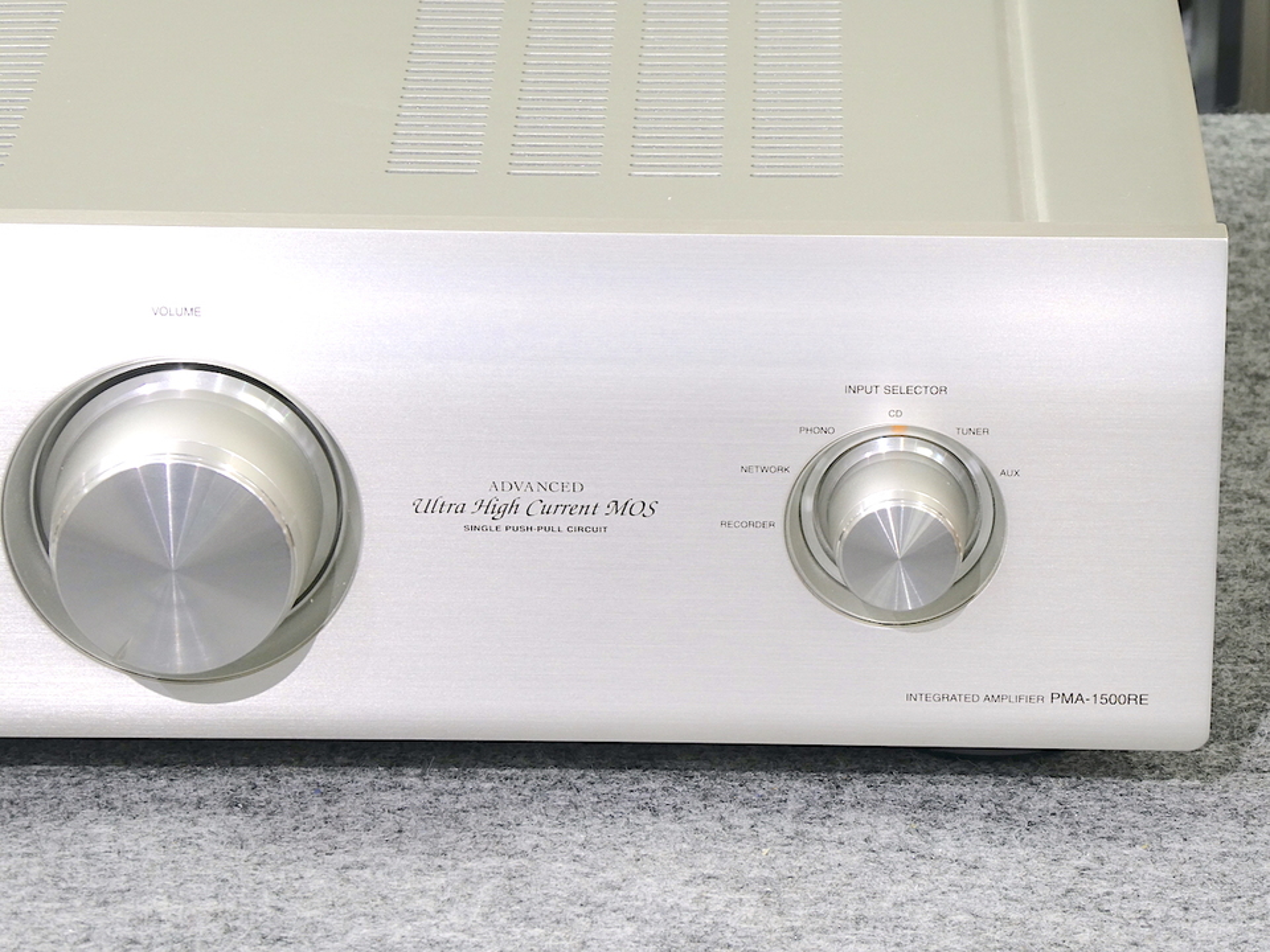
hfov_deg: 13.1
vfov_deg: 9.8
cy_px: 476
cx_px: 635
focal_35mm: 151
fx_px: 5540
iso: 100
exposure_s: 1/2
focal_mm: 27.1
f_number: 6.3
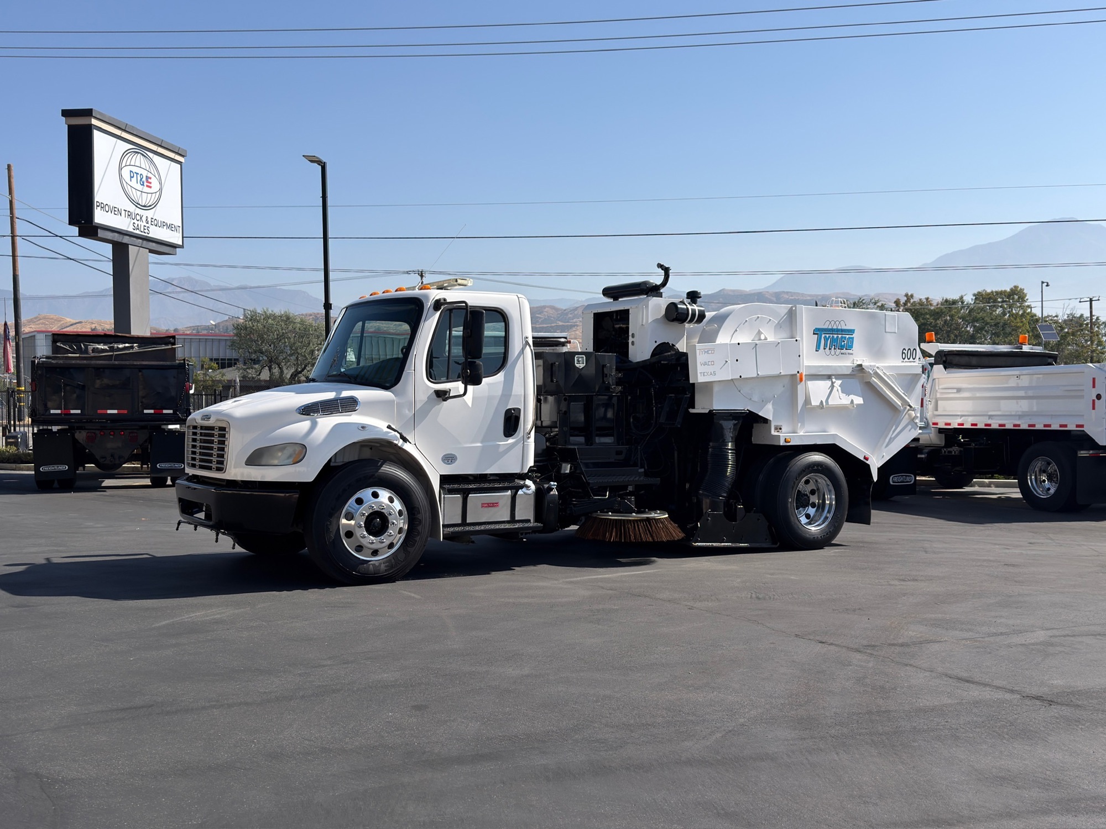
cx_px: 553
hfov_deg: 50.1
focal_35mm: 37
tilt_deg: -2.2
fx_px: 1182
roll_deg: +0.3
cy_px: 414
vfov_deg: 38.7
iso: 64
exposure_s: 1/4739
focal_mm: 6.76
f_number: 1.78
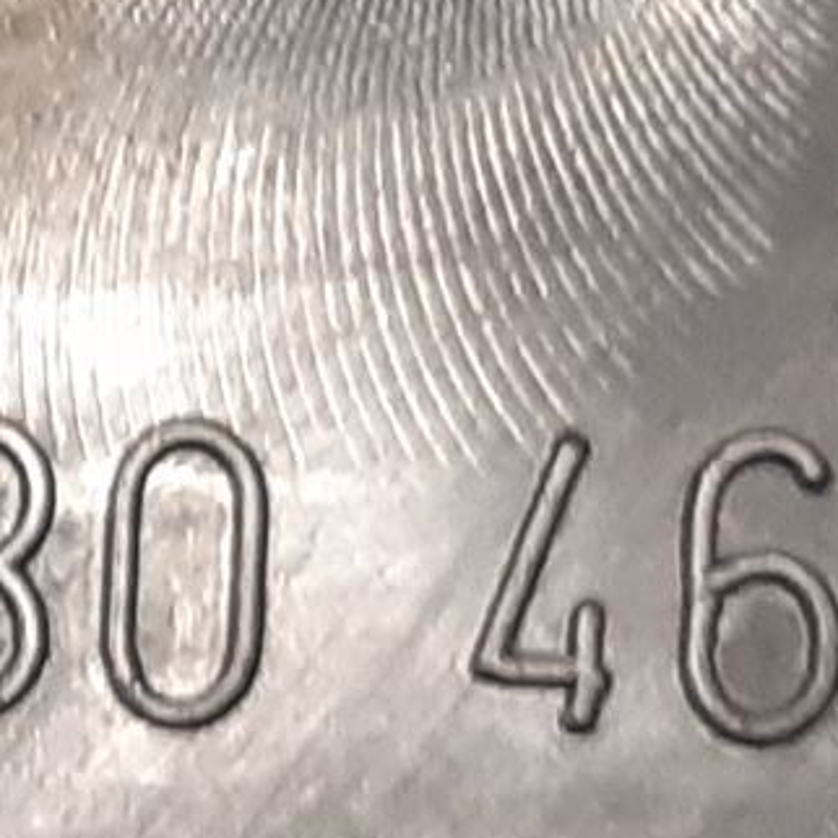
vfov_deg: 11.8
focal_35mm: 146
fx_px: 3999
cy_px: 898
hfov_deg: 11.4
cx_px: -505
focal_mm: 3.93
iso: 200
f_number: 1.7
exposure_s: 1/25
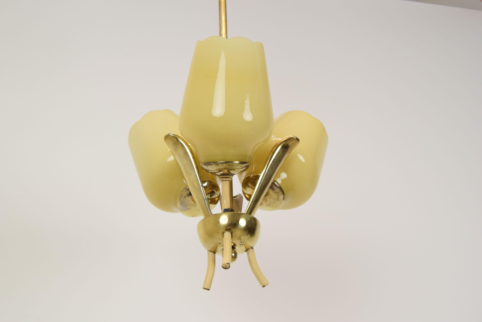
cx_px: 241
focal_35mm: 48
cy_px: 161
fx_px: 643
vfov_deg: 28.1
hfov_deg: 41.1
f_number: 8
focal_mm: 32
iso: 1600
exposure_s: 1/250
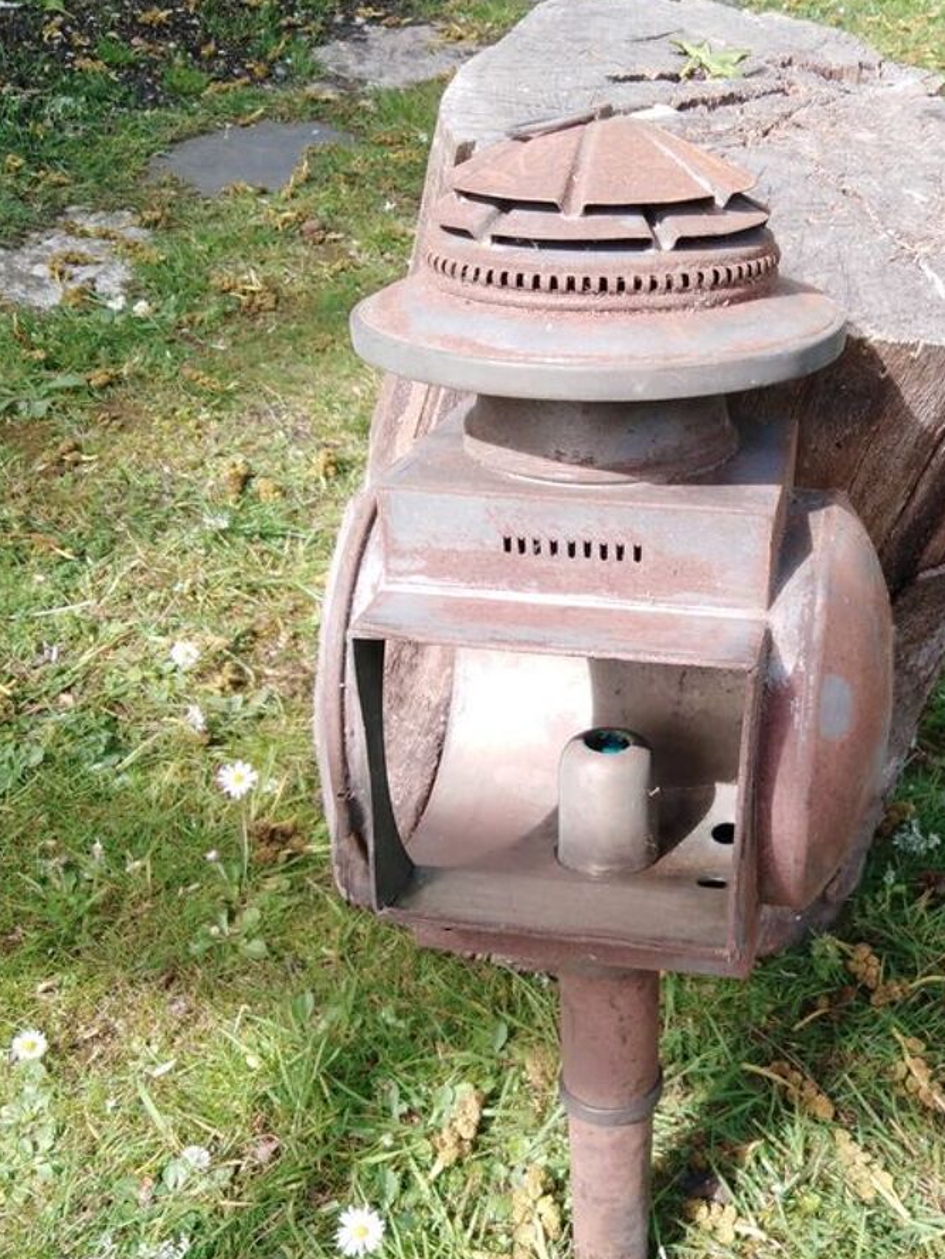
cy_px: 734
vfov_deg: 47.7
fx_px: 1419
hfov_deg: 36.2
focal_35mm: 39
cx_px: 683
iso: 100
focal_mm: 3.46
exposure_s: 1/261
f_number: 2.2
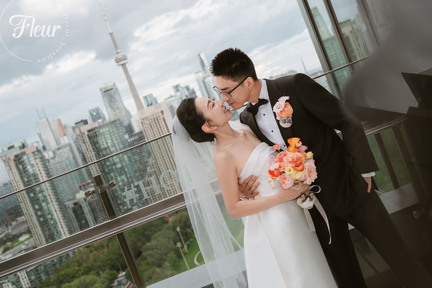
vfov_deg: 29.9
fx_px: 540
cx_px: 225
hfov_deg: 43.6
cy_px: 143
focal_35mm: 45
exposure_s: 1/1600
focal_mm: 28
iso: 200
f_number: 2.8
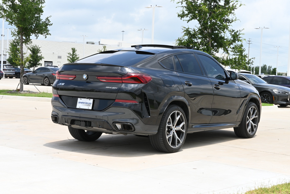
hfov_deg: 35.1
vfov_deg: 23.8
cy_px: 97
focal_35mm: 57
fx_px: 459
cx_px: 145
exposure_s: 1/40
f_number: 29
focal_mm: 38
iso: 250
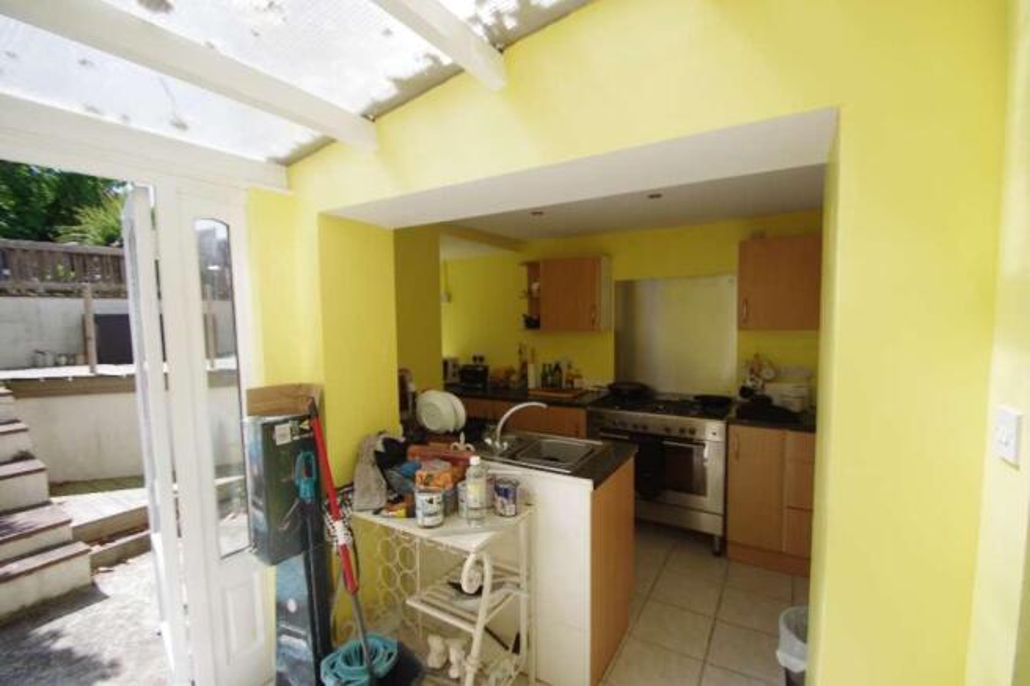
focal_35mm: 15
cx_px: 515
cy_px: 343
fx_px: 429
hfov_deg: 100.4
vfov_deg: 77.3
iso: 200
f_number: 3.5
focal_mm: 10
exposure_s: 1/500
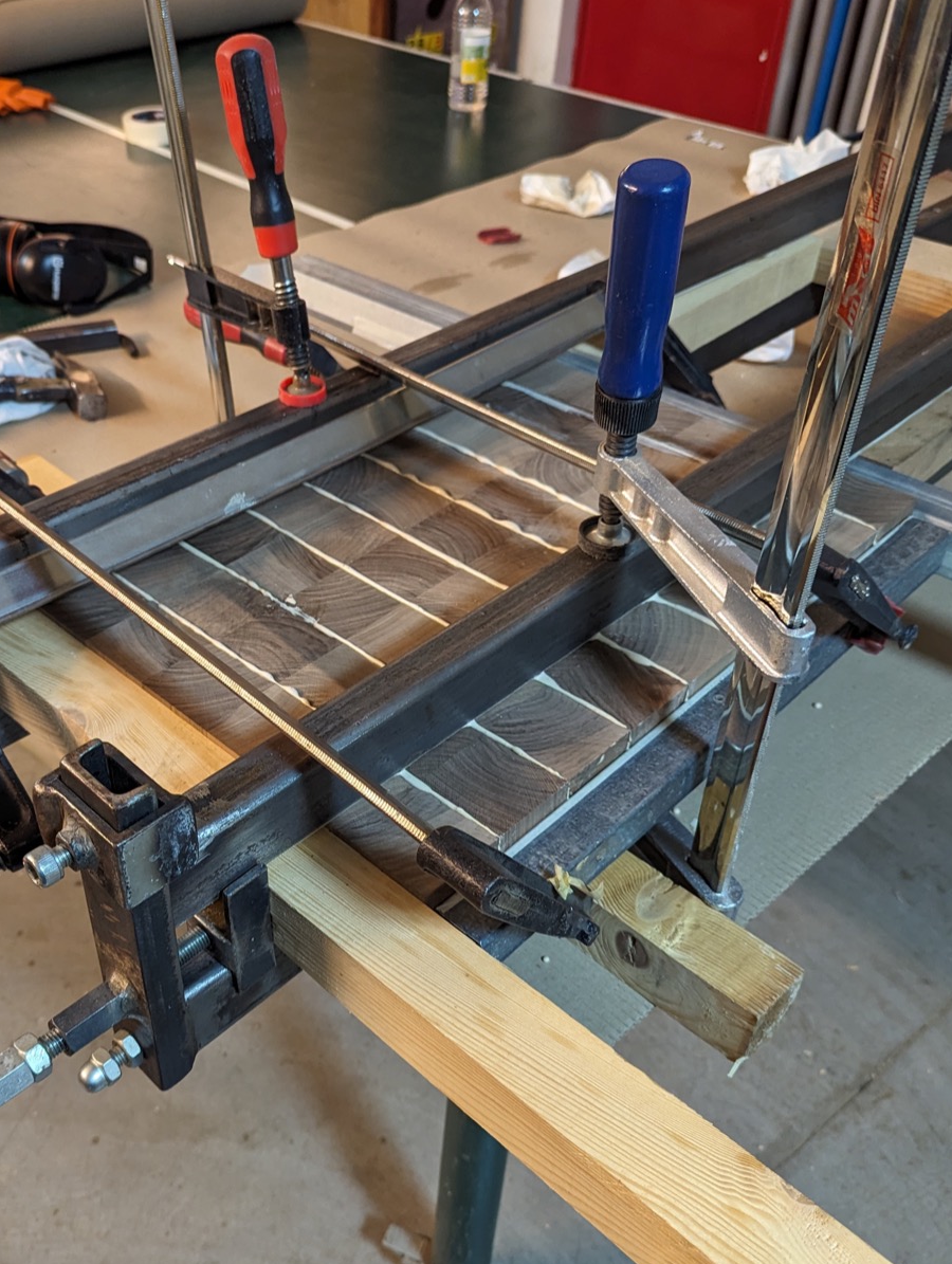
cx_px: 329
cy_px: 699
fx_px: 1170
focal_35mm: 32
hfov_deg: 43.7
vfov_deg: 56.6
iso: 656
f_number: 1.85
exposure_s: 1/100
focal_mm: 6.81
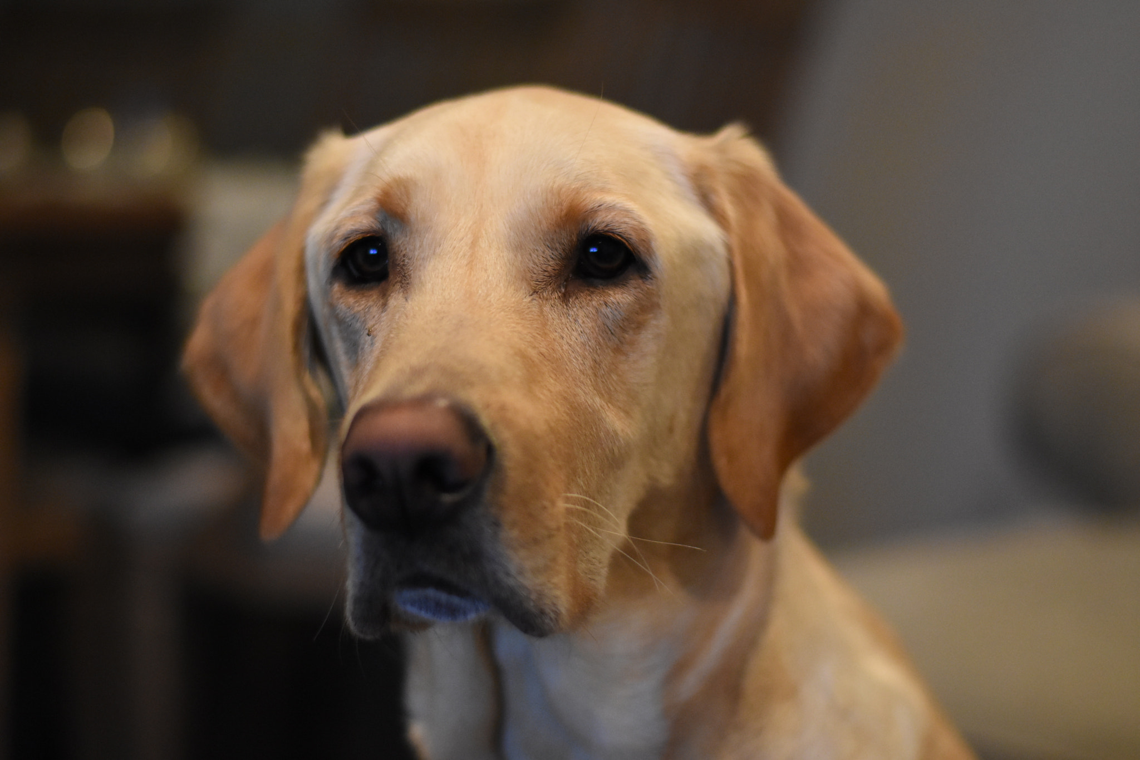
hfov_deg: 27.0
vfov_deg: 18.2
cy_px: 380
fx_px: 2375
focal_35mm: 75
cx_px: 570
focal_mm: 50
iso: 3200
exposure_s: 1/160
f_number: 1.8
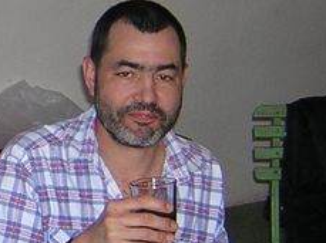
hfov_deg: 15.3
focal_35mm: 126
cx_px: -31
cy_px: 16
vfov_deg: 11.6
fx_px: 1185
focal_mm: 4.7
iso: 168
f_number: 2.6
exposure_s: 1/60.1
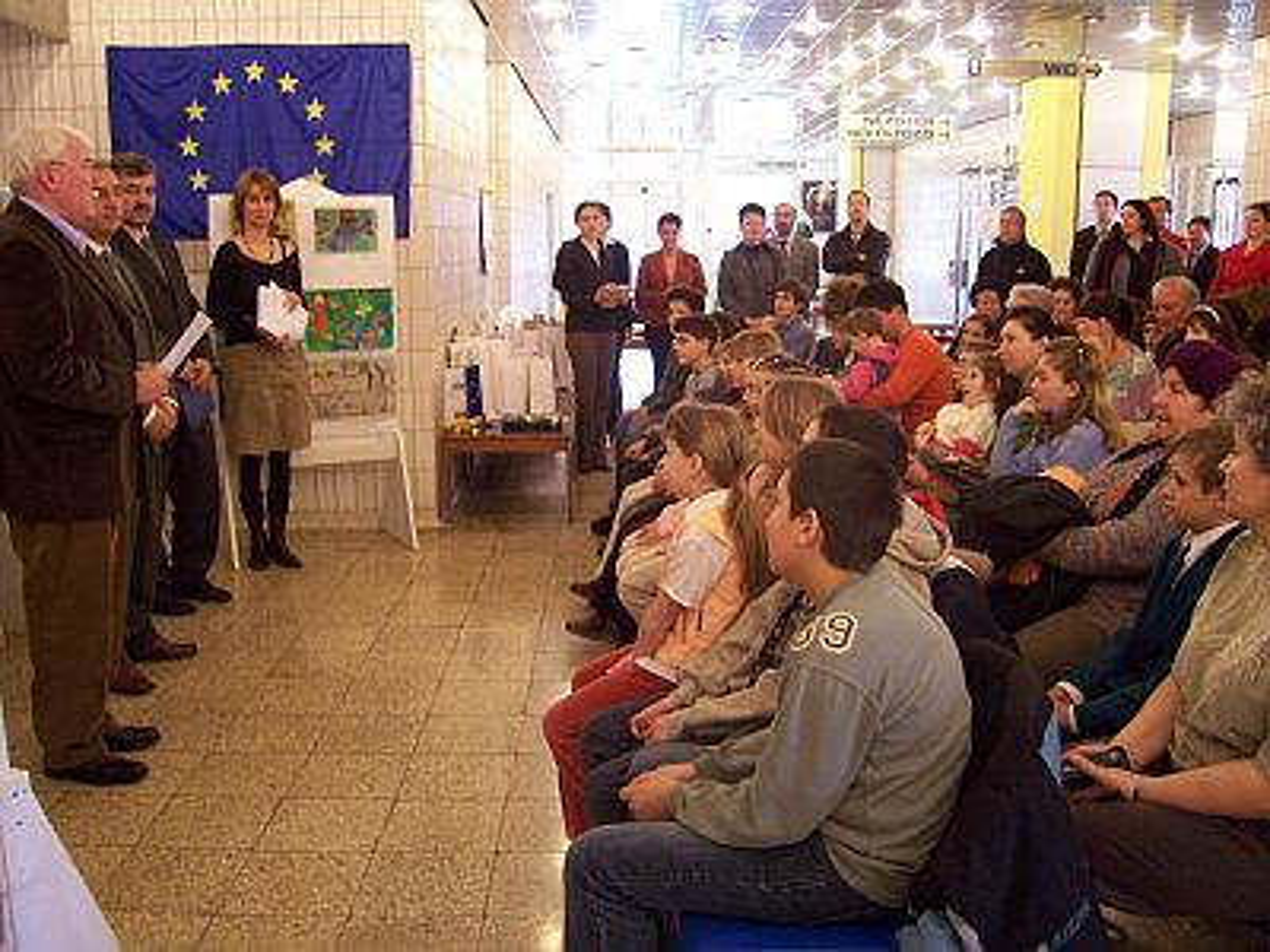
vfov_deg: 41.8
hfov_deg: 54.0
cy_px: 476
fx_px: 1247
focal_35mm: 34
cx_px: 635
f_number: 2.7
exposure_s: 1/15
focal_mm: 5.6
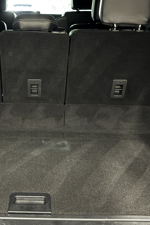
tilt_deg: -13.6
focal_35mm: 49
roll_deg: -1.1
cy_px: 76
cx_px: 39
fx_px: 306
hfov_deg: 27.2
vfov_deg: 39.9
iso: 1600
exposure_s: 1/20
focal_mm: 6.76
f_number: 1.78
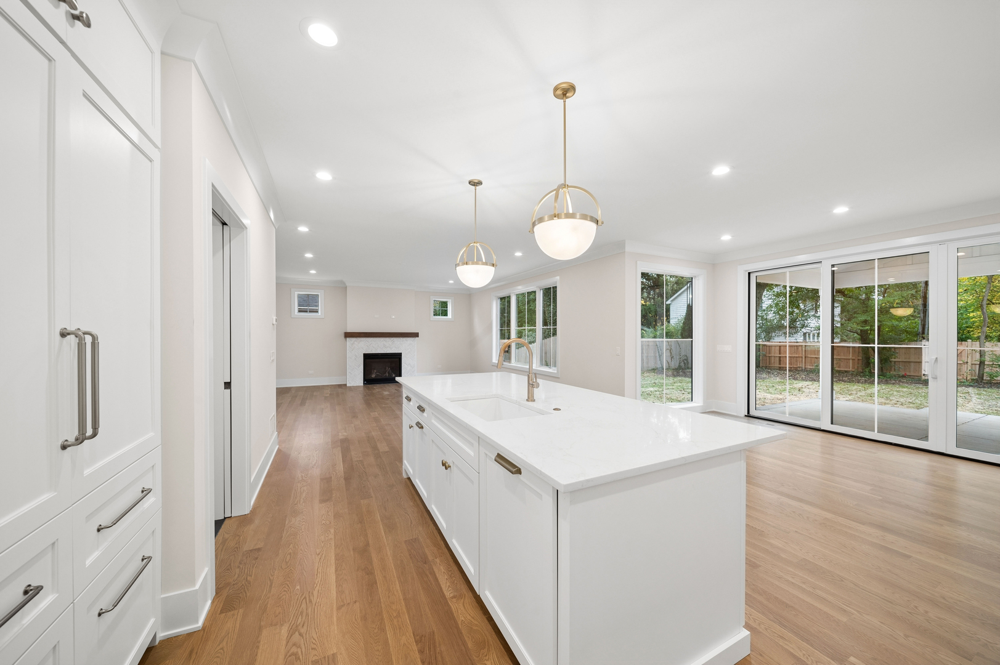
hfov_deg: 108.4
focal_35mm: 13
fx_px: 361
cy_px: 332
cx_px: 500
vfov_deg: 85.4
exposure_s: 1/20
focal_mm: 13
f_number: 8
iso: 400
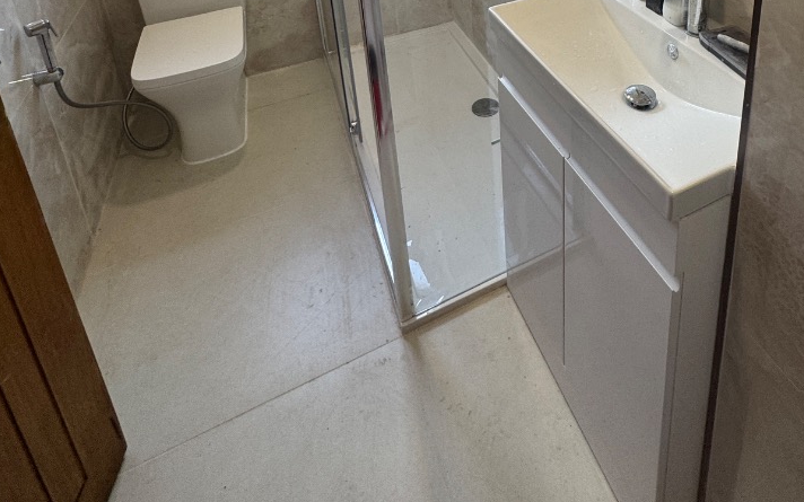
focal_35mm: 25
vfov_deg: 38.1
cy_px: -87
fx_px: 548
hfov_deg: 71.4
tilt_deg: -16.5
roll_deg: +2.5
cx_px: 502
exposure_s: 1/100
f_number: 2.2
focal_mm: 2.22
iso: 100
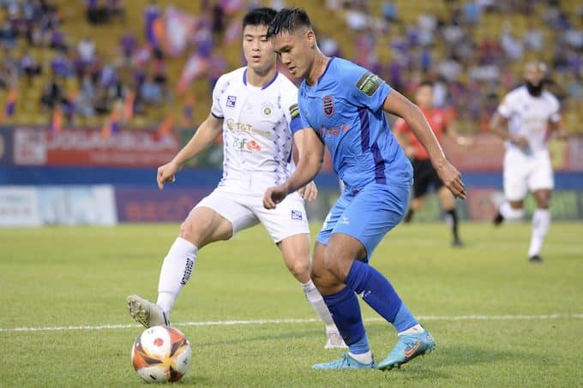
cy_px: 194
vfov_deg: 7.2
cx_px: 292
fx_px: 3076
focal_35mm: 190
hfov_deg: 10.8
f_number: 2.8
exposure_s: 1/800
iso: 2800
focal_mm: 190
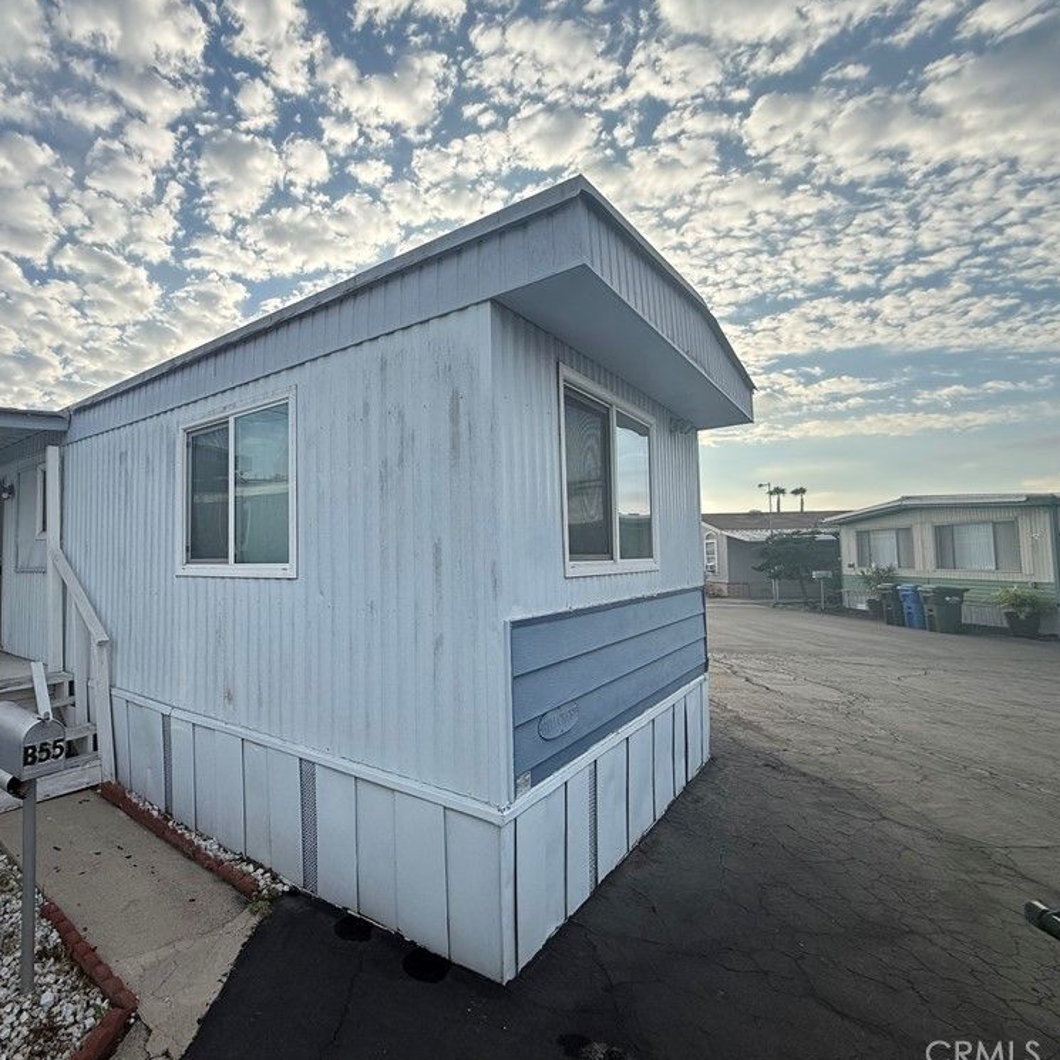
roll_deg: +1.2
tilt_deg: +2.3
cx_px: 353
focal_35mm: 17
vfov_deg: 84.0
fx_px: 589
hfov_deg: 81.1
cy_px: 528
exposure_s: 1/1368
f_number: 2.2
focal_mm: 2.22
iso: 64
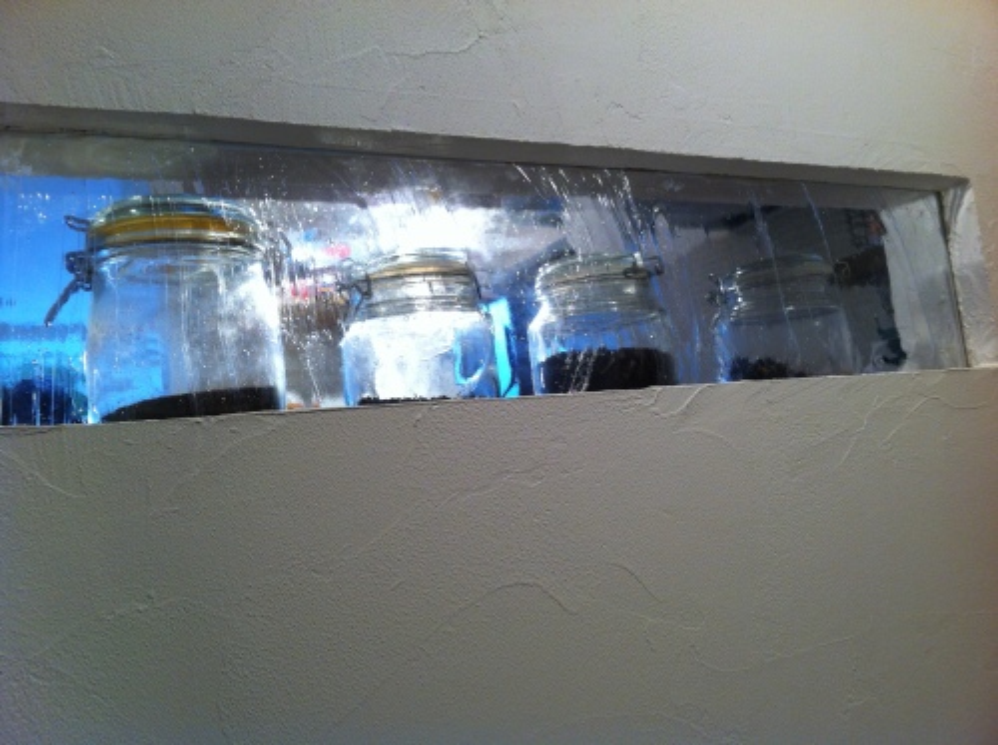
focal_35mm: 35
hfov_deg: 52.7
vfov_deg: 40.6
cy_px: 372
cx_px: 499
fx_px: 1007
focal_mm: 3.85
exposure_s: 1/20
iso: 80
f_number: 2.8
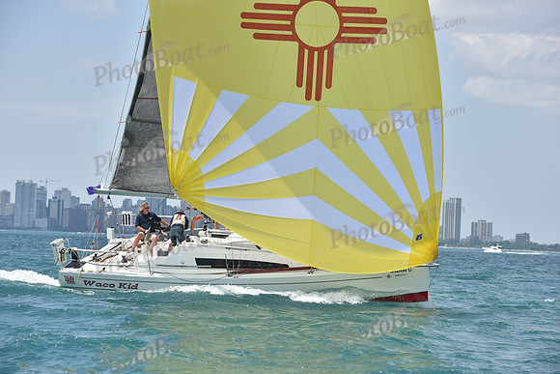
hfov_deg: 16.4
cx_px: 280
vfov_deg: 11.0
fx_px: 1945
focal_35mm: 125
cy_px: 187
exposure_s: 1/1250
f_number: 7.1
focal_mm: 125
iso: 250
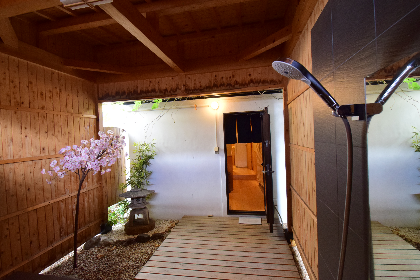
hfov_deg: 93.2
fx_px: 198
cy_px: 138
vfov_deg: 70.5
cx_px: 206
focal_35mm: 17
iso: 1250
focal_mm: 10
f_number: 6.7
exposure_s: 1/45
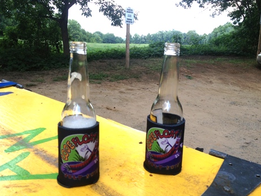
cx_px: 127
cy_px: 103
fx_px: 286
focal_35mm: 38
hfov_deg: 49.0
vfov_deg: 37.7
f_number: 2.4
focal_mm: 4.28
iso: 64
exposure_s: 1/421
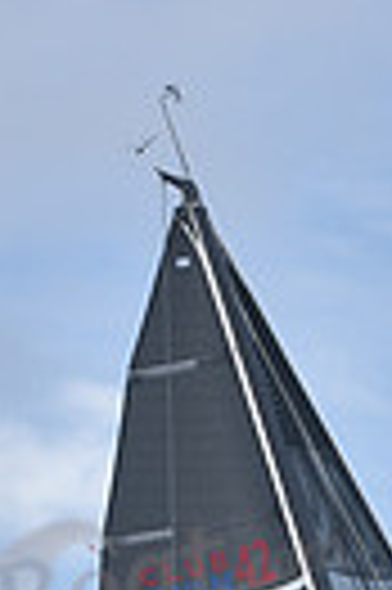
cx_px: 579
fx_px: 5076
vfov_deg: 6.4
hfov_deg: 4.4
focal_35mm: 310
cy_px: 1203
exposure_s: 1/1250
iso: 200
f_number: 5.6
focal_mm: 70
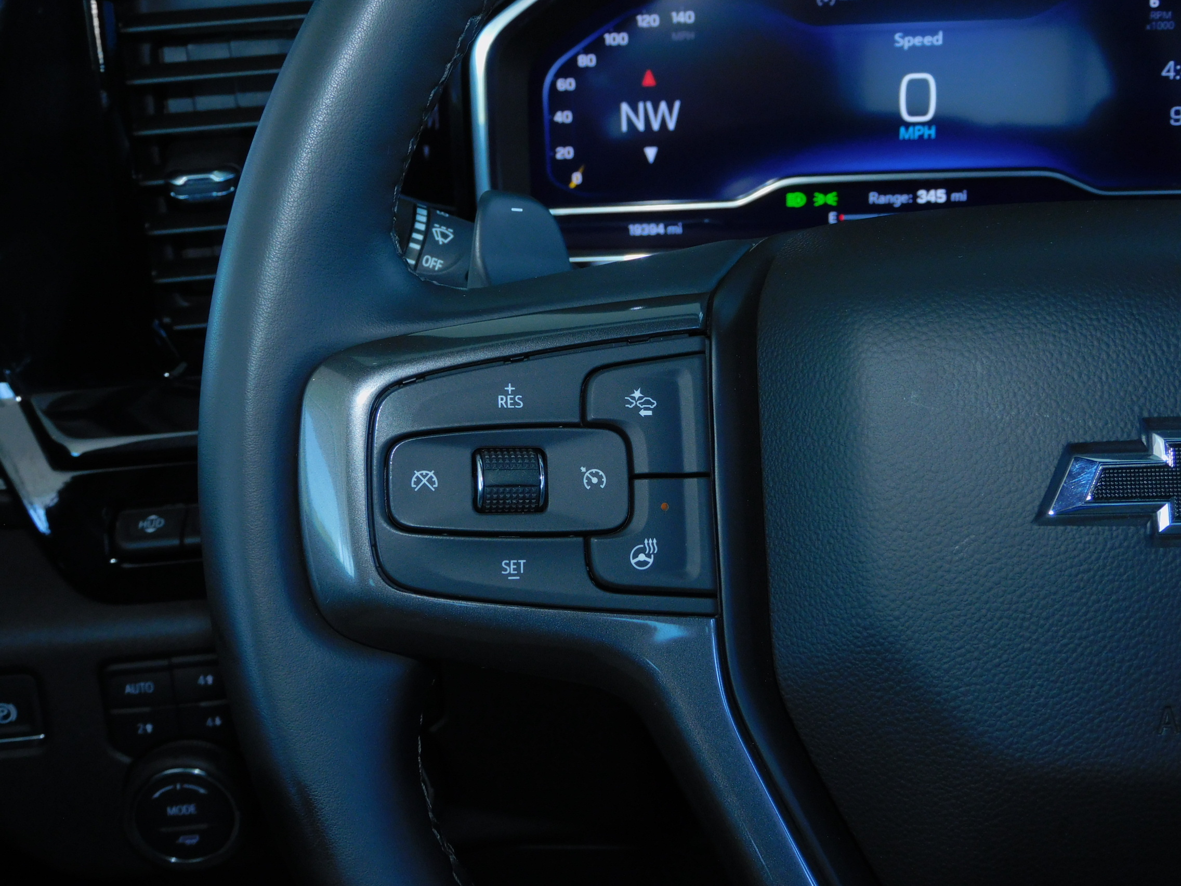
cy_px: 443
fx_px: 1535
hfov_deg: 42.1
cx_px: 590
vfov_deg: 32.2
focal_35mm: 45
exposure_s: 1/30
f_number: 4
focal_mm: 8.1
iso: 200
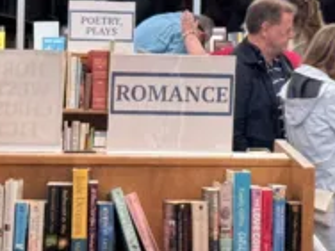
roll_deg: -1.5
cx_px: 361
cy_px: -12
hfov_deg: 11.5
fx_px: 1645
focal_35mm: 170
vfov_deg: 8.7
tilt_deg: -1.4
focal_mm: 6.76
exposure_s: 1/60
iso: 100
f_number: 1.78
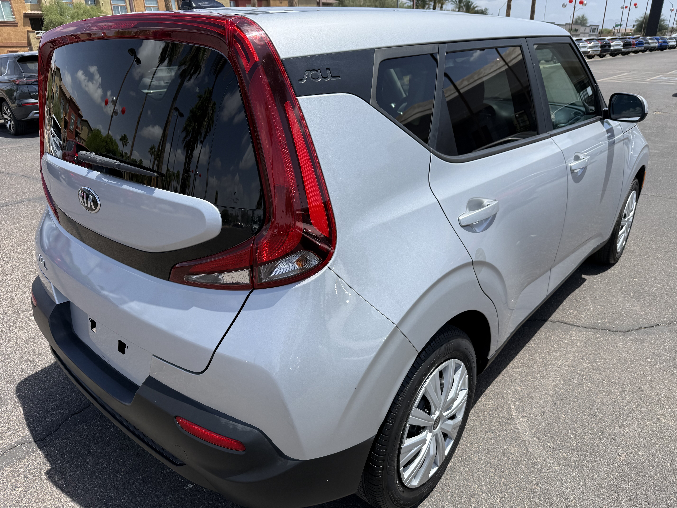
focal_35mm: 24
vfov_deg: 56.8
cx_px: 338
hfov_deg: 71.6
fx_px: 469
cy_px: 254
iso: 80
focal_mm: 6.76
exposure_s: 1/3953
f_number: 1.78
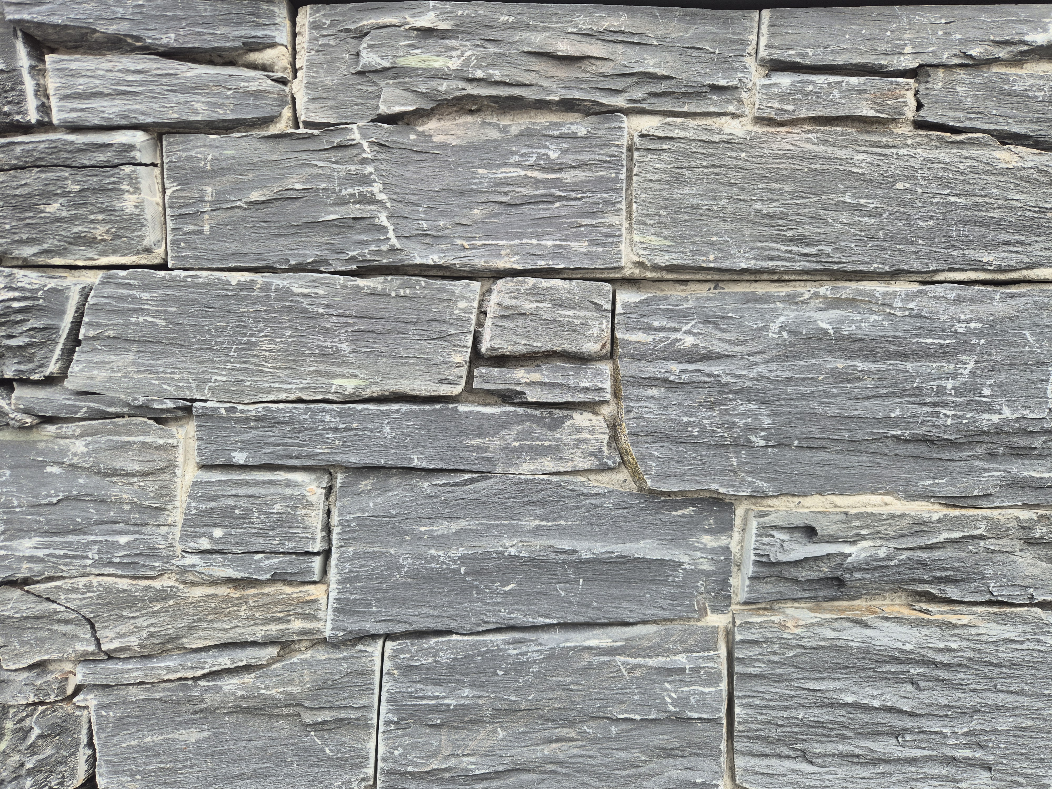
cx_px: 526
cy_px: 394
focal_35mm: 23
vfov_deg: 58.9
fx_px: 699
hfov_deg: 73.9
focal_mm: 5.4
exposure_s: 1/450
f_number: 1.8
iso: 25
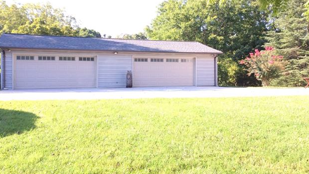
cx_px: 155
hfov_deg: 55.3
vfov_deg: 32.8
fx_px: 295
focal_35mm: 36
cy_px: 78
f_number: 2.4
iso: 32
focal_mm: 3.3
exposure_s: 1/220
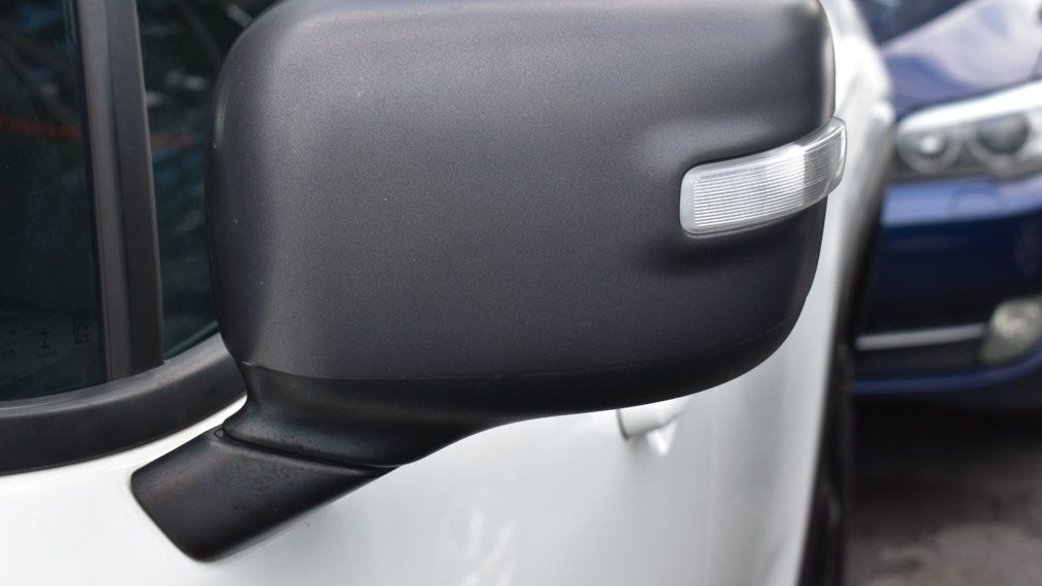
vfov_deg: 16.5
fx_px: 2017
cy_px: 264
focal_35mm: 73
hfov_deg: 29.0
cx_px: 519
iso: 400
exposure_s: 1/80
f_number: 8
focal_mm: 46
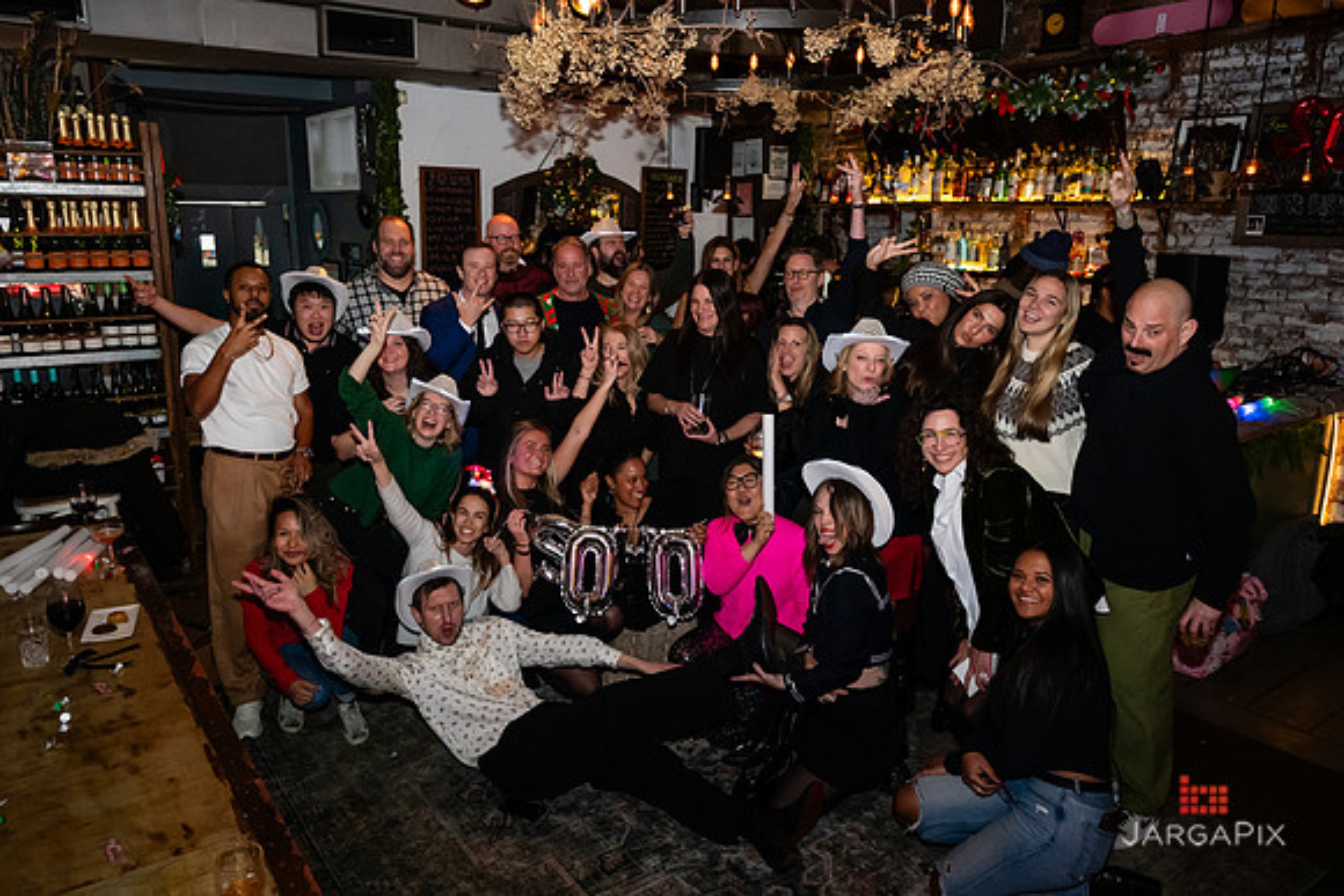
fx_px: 961
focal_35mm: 26
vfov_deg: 50.0
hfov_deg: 70.0
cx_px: 662
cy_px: 442
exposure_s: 1/125
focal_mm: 24
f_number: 4
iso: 3200
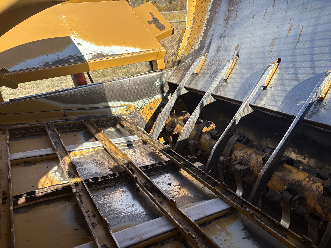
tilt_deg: -24.3
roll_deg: +5.6
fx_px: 249
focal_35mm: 26
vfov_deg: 53.1
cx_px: 166
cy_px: 124
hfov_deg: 67.3
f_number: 1.6
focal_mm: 5.96
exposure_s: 1/1751
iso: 50
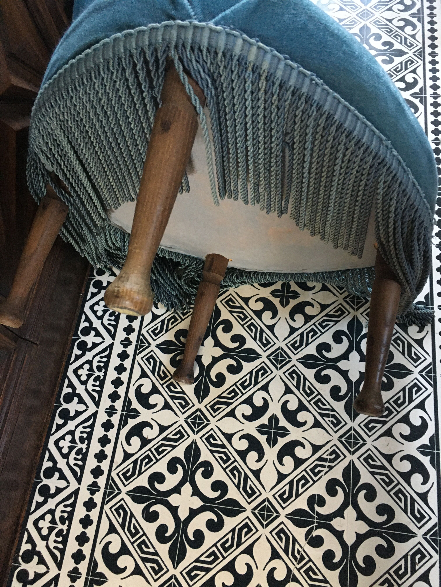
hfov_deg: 48.2
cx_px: 220
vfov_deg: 61.7
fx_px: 493
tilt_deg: -65.9
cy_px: 294
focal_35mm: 29
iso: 200
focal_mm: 4.15
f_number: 2.2
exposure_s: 1/17
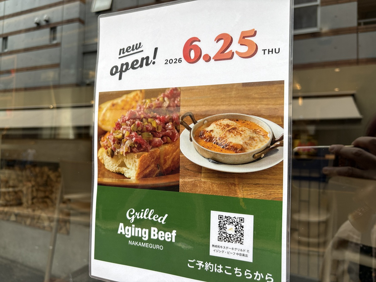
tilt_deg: +1.8
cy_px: 141
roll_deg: -1.5
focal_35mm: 26
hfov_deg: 67.3
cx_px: 188
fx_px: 282
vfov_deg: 53.1
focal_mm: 5.96
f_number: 1.6
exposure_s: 1/369
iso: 50
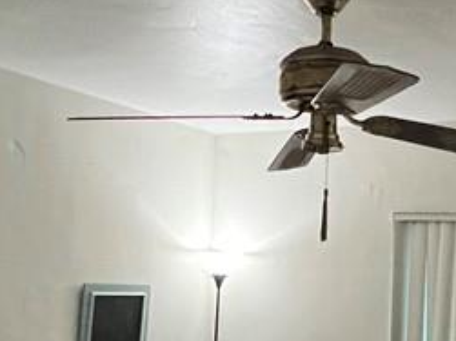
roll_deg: -1.5
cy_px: 254
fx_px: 698
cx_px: 316
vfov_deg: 27.1
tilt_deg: +2.5
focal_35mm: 53
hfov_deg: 35.7
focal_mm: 1.57
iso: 400
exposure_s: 1/60
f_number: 1.8
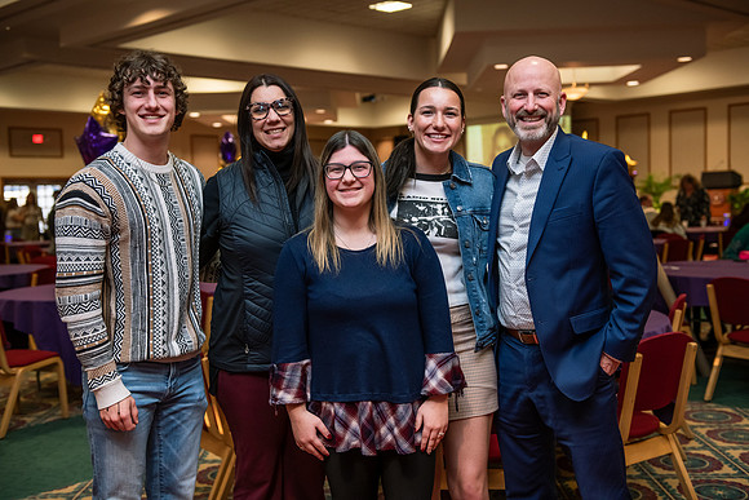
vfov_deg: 29.9
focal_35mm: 45
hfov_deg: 43.6
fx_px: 936
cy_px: 250
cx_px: 374
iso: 1250
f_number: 3.2
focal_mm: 45
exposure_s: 1/160
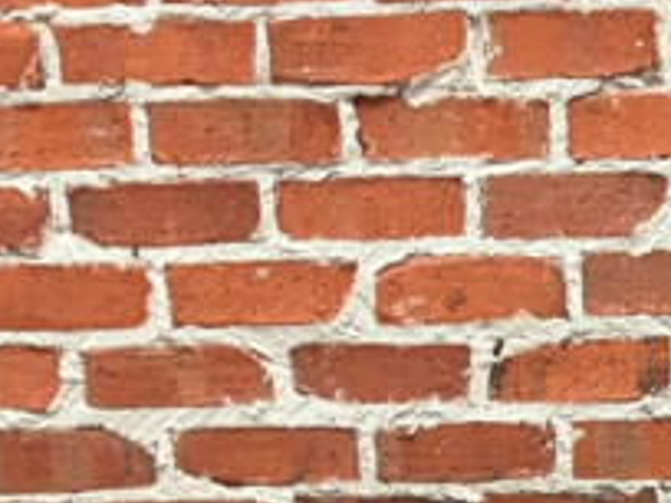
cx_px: 669
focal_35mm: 136
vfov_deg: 10.6
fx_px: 2636
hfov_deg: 14.3
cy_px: 704
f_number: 1.6
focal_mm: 5.96
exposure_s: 1/60
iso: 250
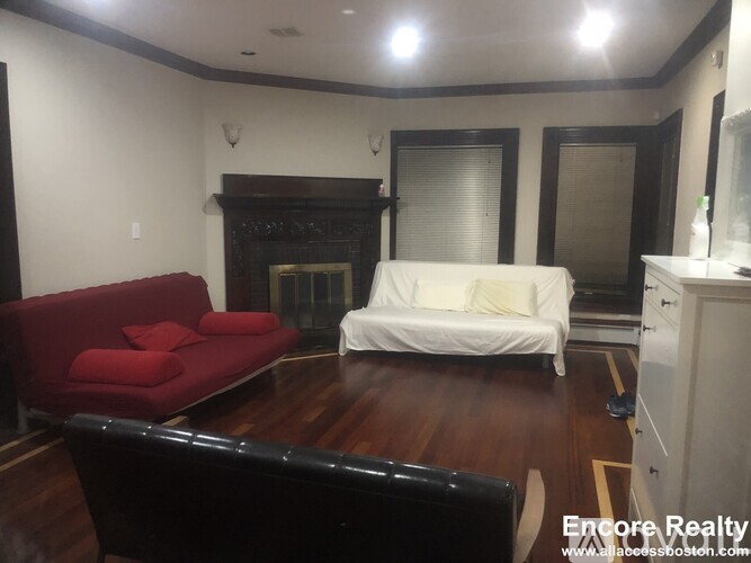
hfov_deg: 63.5
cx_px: 376
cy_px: 282
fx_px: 607
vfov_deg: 49.7
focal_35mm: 28
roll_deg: +0.0
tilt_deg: -7.2
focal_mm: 4
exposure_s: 1/7
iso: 100
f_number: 1.8
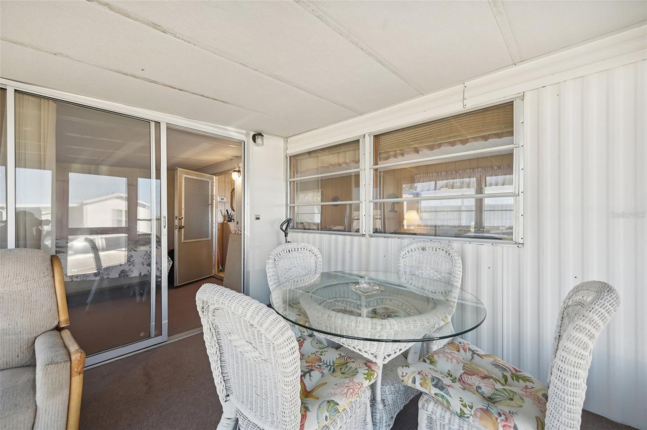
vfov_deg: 81.1
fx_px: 251
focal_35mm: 14
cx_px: 324
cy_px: 215
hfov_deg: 104.3
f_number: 8
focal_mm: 14
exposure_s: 1/20
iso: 400
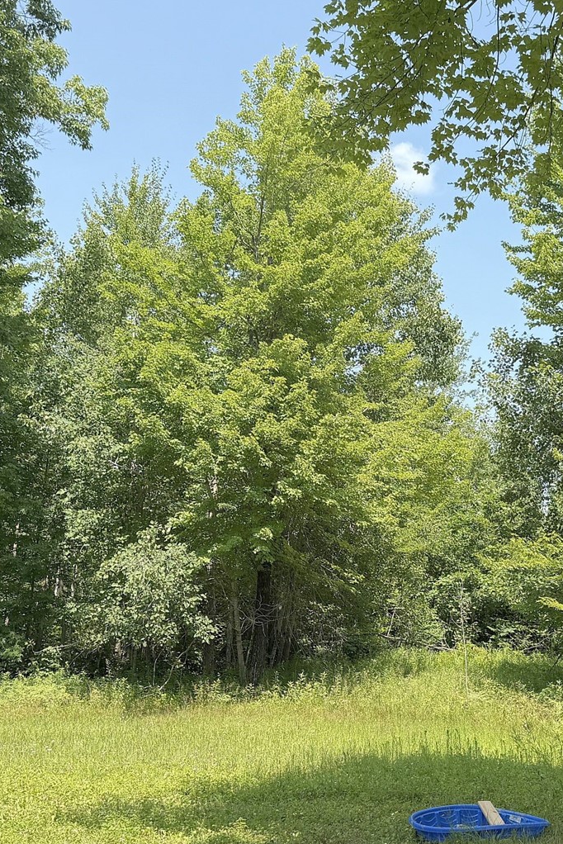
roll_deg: -1.5
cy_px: 369
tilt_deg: +13.8
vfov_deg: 39.5
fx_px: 1172
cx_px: 356
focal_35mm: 50
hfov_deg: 26.9
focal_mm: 6.76
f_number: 1.78
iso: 80
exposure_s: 1/1689
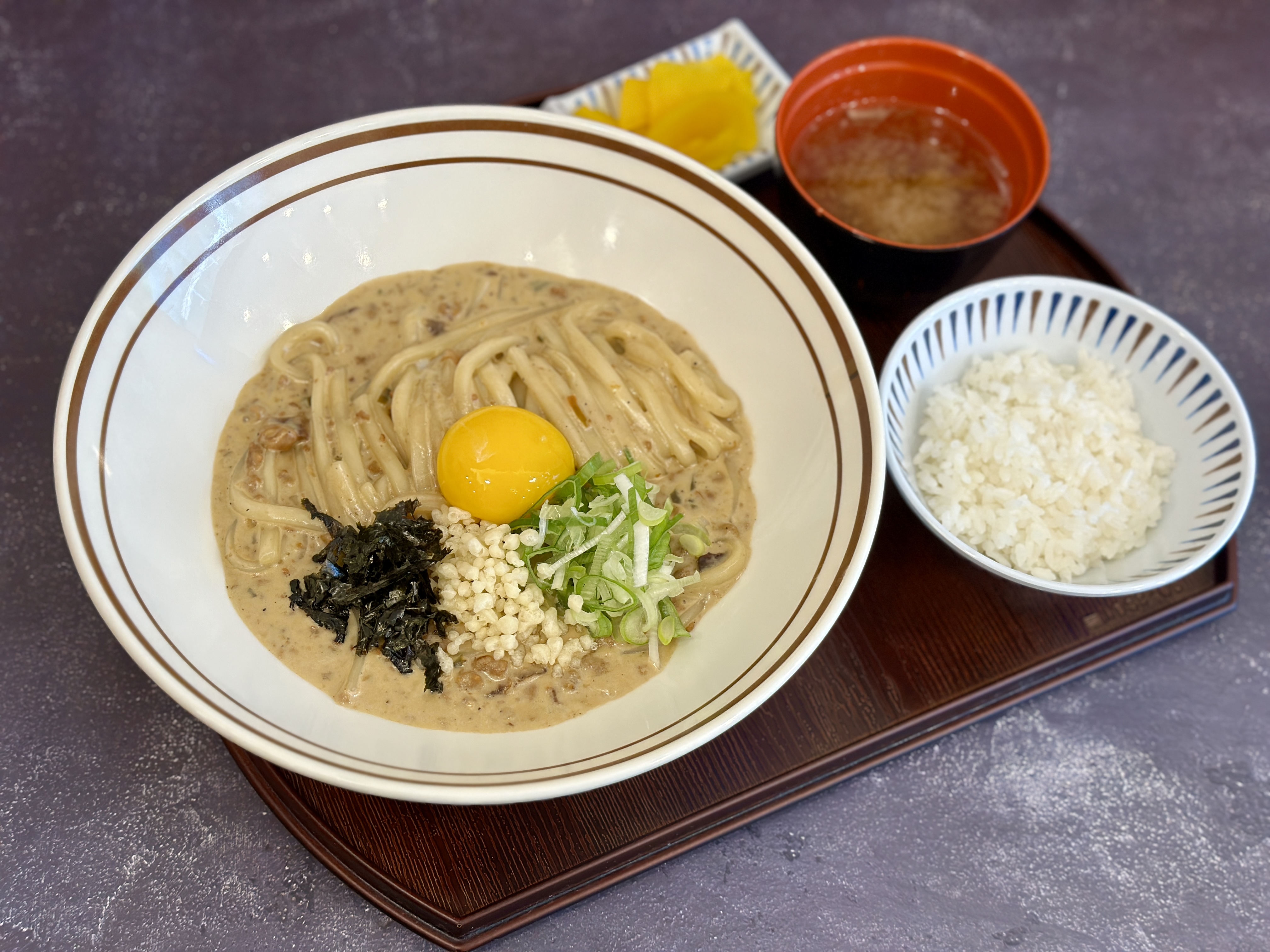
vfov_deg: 30.3
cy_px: 476
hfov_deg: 39.7
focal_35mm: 48
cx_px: 635
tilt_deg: -58.2
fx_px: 1761
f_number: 1.78
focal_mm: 6.86
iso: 64
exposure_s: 1/139
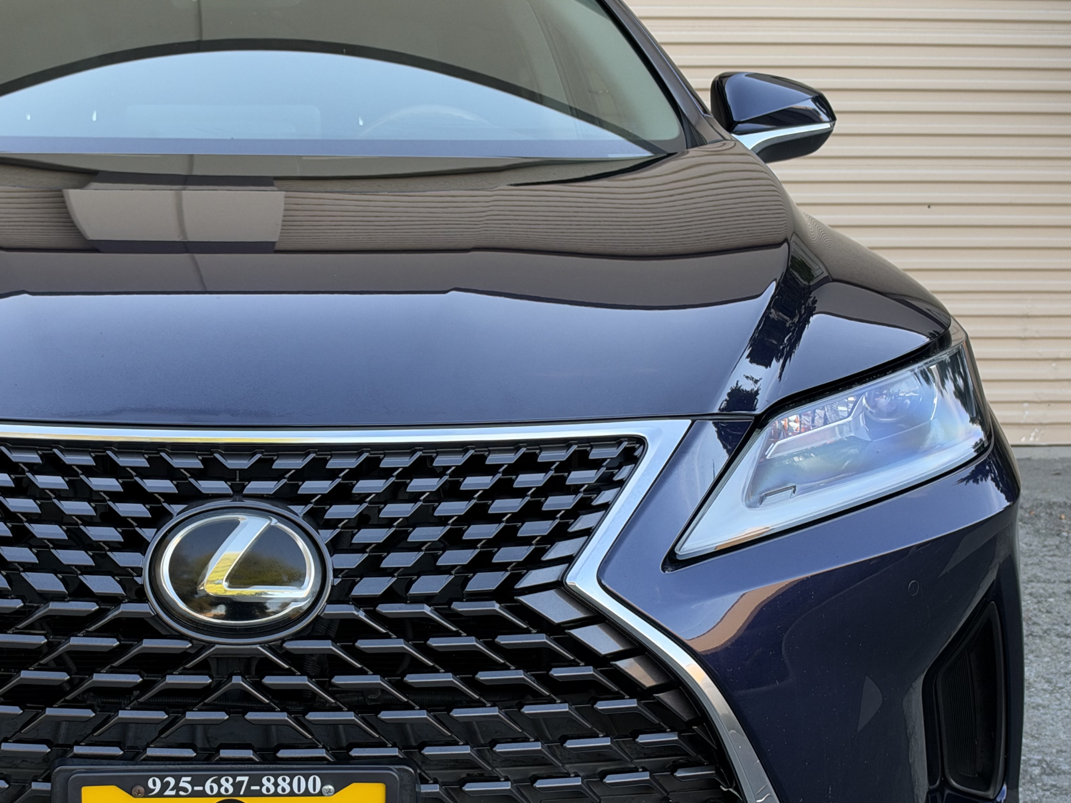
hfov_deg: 29.7
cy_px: 442
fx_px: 1980
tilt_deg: -9.1
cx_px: 239
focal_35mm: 64
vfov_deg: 22.9
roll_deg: +0.3
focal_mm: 6.93
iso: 50
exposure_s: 1/130
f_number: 1.8
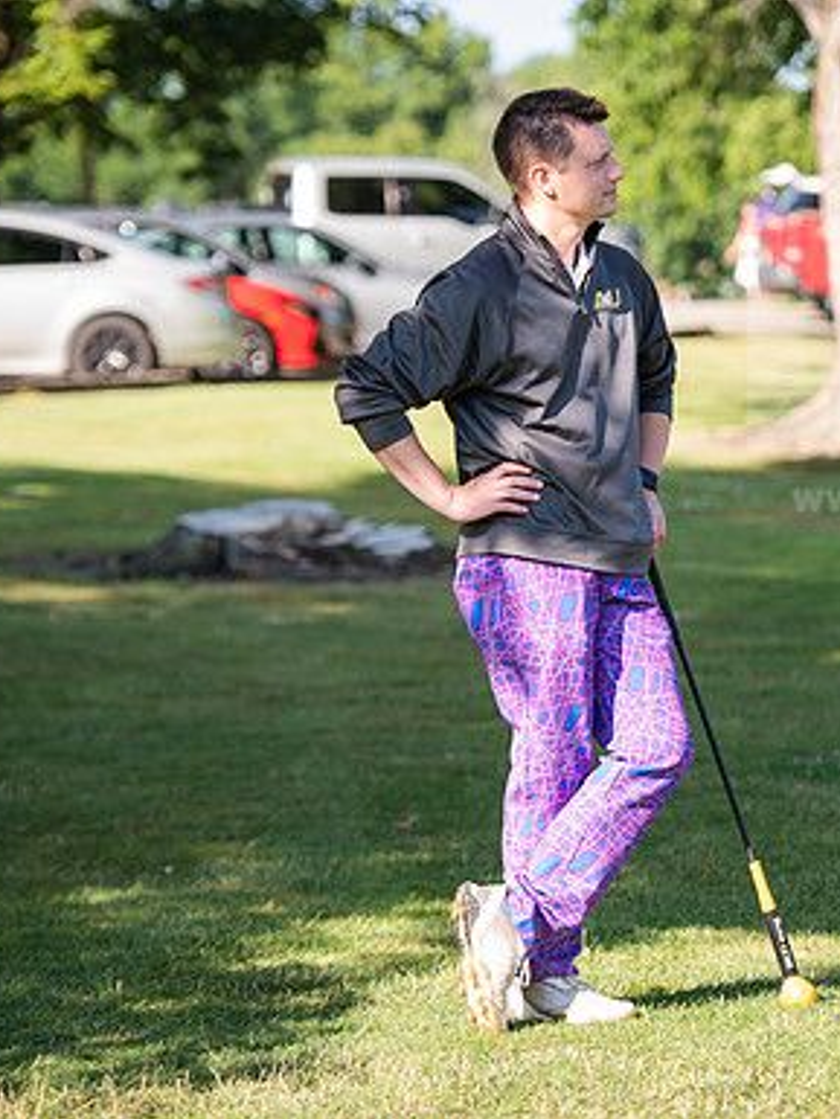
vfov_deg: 11.4
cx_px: 660
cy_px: 560
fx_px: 5627
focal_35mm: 174
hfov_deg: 8.5
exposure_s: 1/400
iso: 160
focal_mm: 120
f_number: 3.2
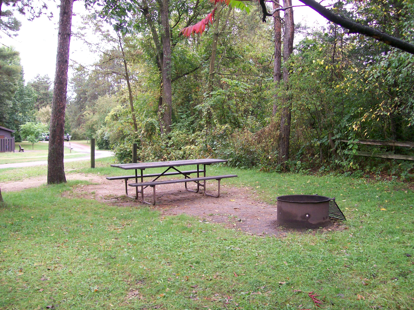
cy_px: 155
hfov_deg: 51.4
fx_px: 431
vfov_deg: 39.7
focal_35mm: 36
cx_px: 207
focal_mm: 6
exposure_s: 1/98.3
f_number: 2.7
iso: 80
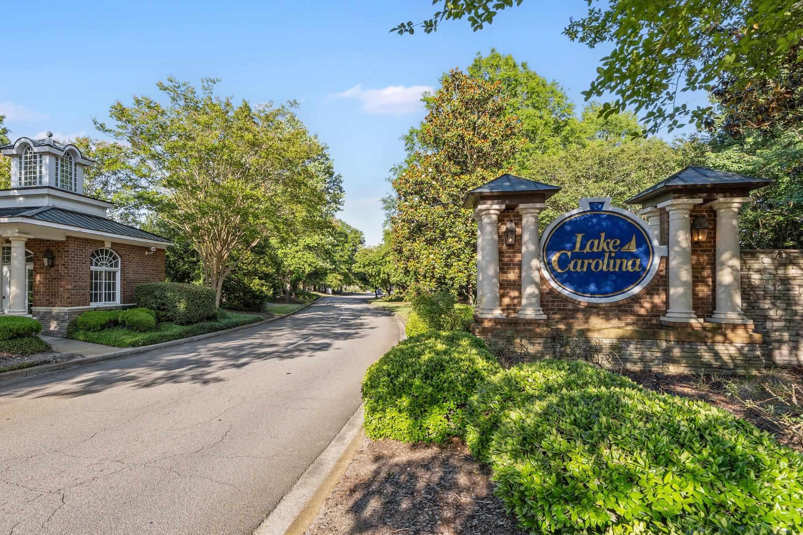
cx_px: 324
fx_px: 445
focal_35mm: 20
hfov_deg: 83.2
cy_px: 275
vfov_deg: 62.0
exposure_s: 1/640
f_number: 4
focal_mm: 10.5
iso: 250
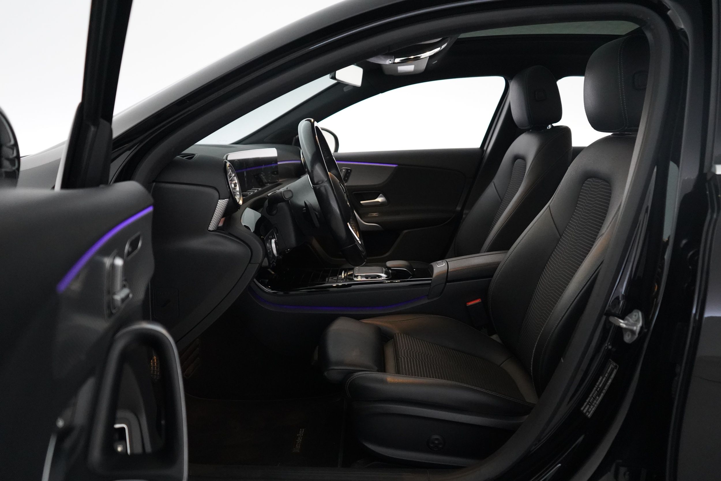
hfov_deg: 65.5
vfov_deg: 46.4
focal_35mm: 28
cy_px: 240
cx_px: 360
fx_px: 561
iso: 8000
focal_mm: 28
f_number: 3.5
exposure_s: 1/160
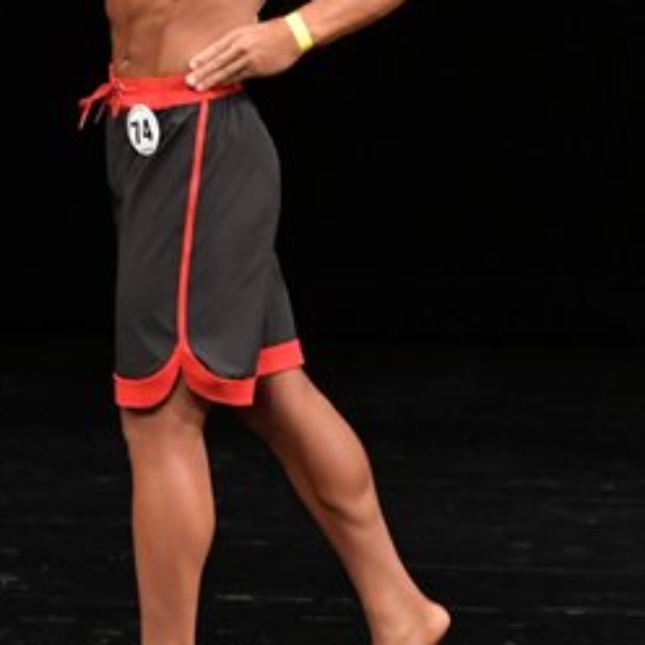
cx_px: 594
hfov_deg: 2.3
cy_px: 208
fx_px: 15937
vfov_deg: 2.3
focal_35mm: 756
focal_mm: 190
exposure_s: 1/400
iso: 3200
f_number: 5.6
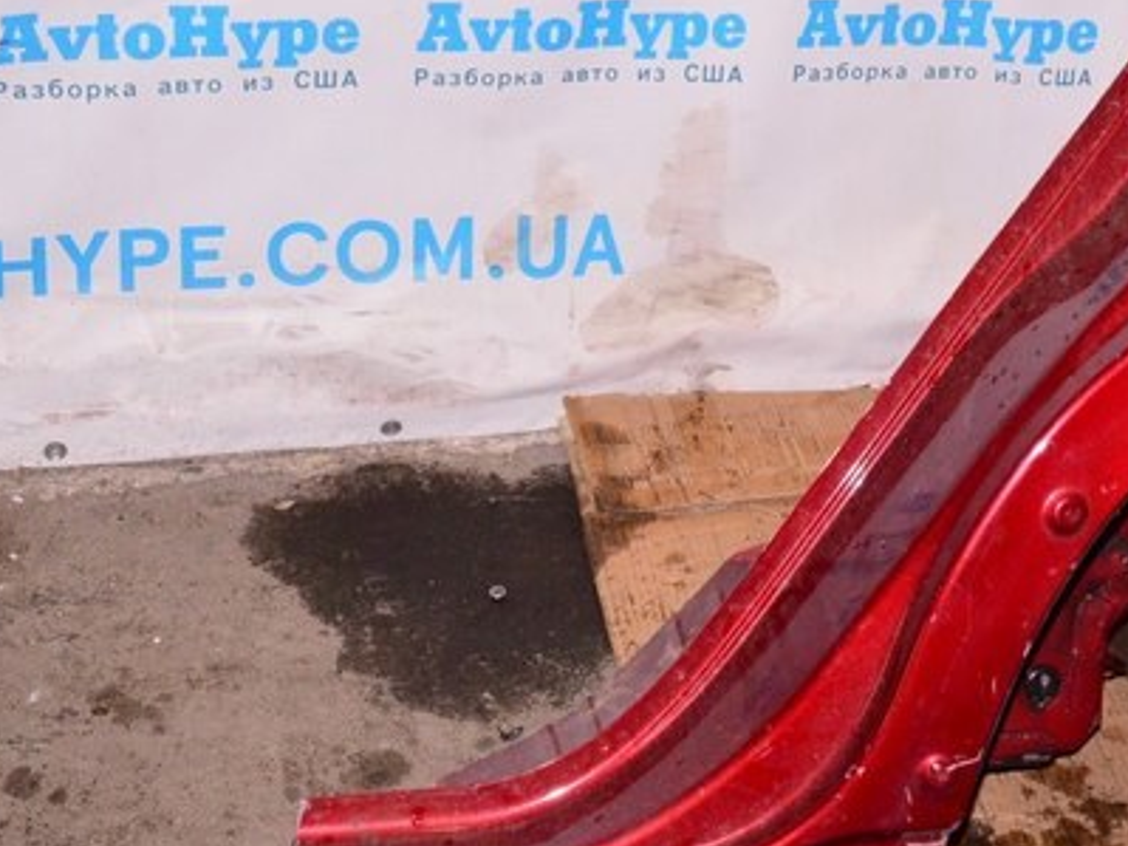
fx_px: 2411
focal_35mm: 74
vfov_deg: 19.7
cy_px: 208
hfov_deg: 25.5
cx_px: 1021
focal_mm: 20
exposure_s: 1/200
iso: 1600
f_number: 8
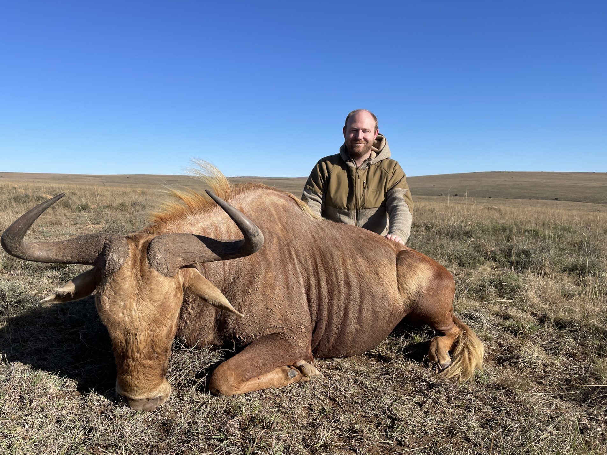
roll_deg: +0.6
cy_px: 236
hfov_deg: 63.4
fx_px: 491
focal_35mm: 28
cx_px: 286
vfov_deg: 49.7
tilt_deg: -6.7
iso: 32
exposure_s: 1/3731
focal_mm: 4.2
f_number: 1.6
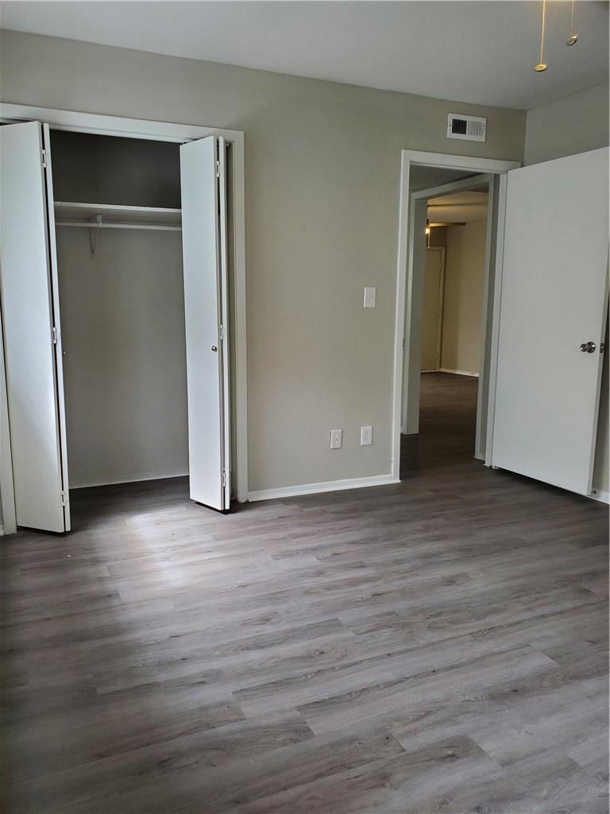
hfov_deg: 53.1
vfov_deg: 67.3
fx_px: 611
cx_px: 305
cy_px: 407
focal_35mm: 26
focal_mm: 4.3
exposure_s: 1/59
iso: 200
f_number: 2.4
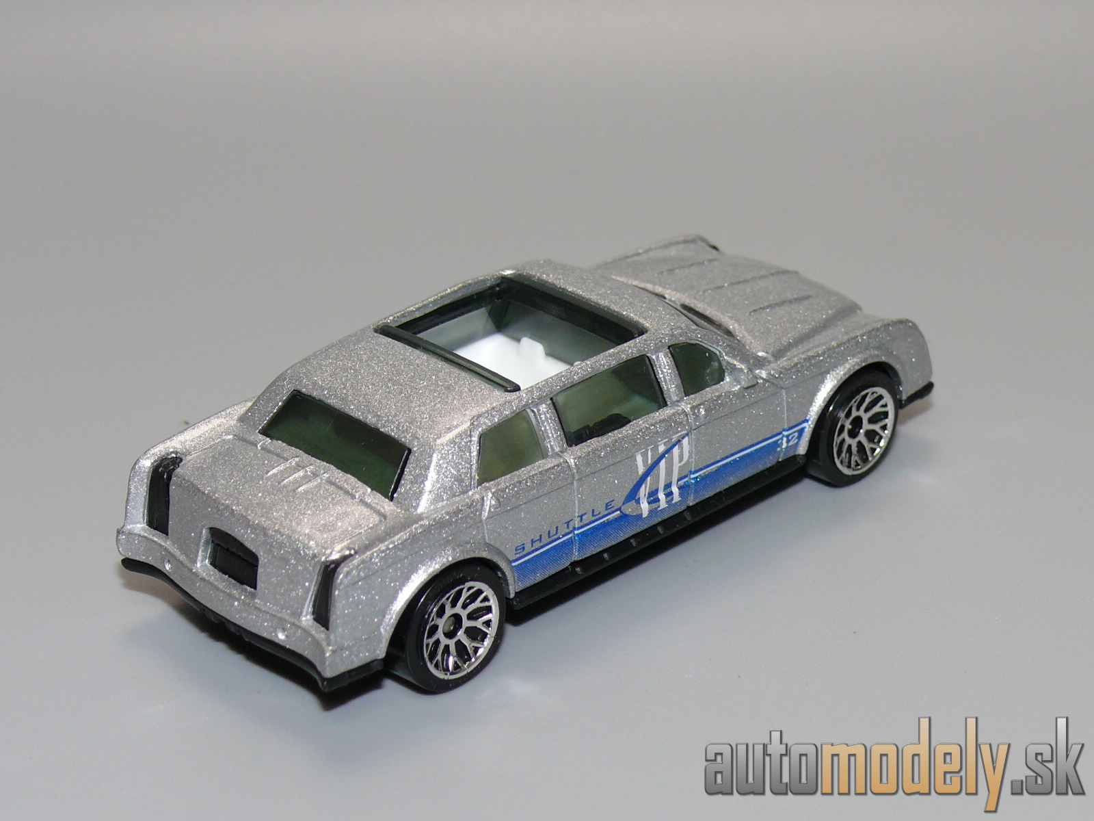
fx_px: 3097
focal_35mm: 98
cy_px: 410
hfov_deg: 20.0
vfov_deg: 15.1
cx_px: 547
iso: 100
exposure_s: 1/30
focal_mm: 13.2
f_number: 4
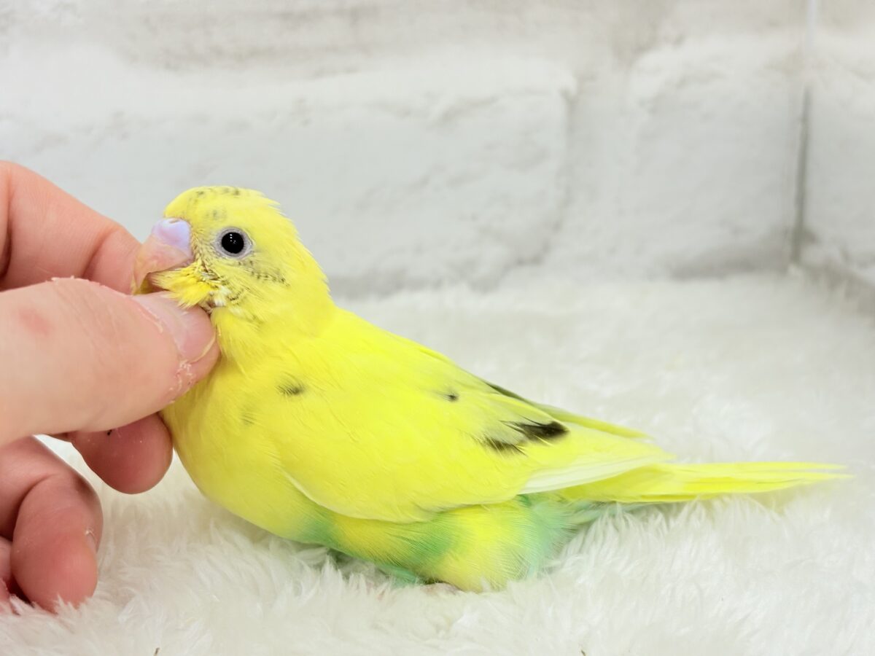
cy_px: 328
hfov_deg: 36.8
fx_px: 1314
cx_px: 438
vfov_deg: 28.0
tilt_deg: -18.5
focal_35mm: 52
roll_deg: +2.1
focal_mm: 5.96
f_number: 1.6
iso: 64
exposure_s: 1/100
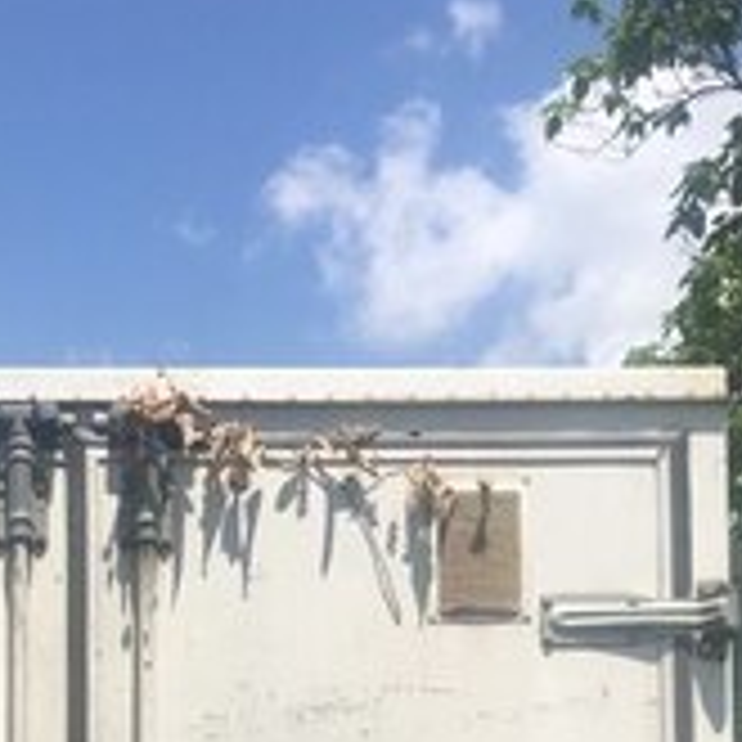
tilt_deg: +3.2
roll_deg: +0.8
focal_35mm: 77
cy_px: 1021
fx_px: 1867
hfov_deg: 22.0
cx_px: 90
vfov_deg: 20.2
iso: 25
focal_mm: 4.15
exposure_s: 1/2079
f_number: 2.2
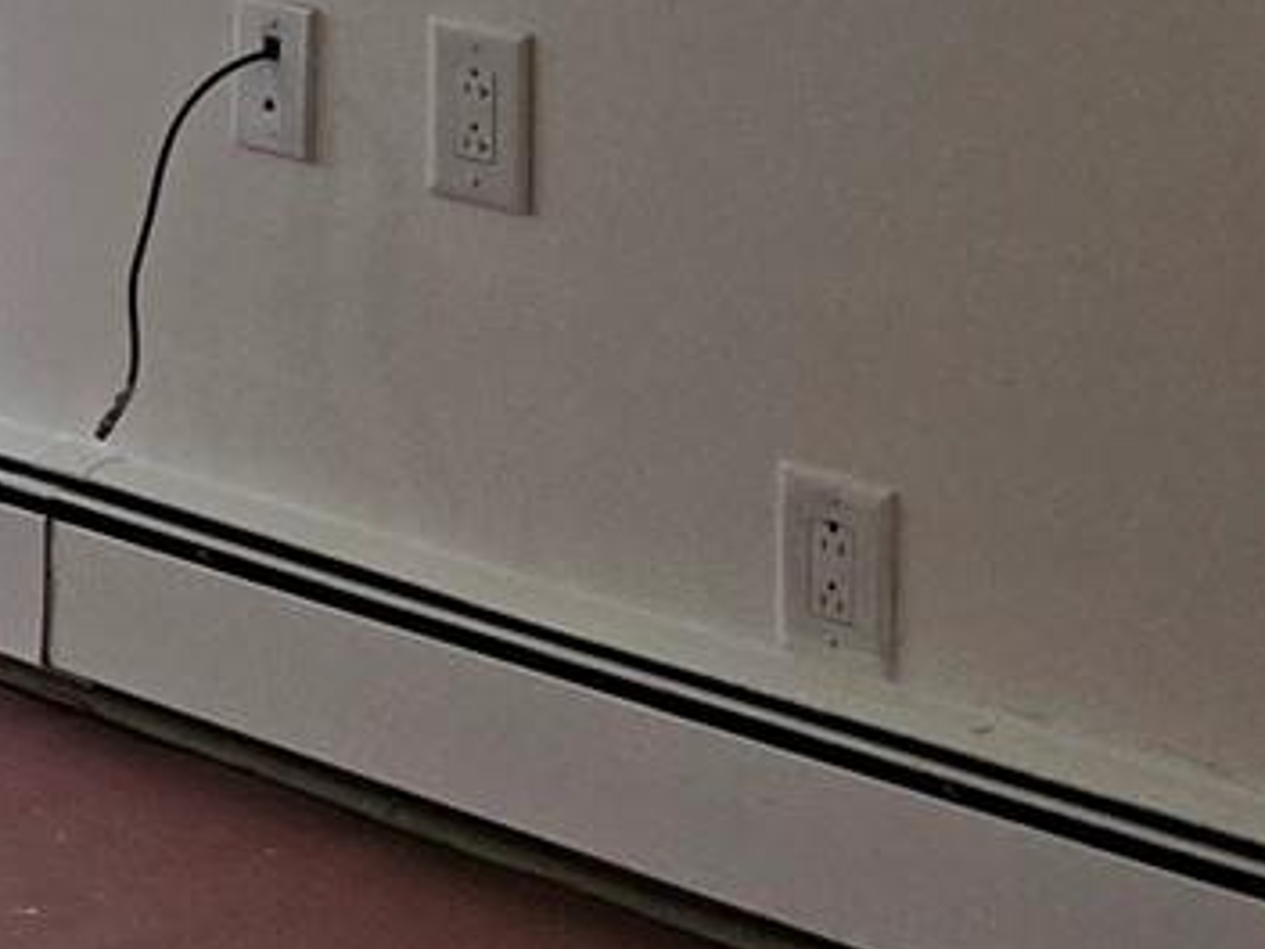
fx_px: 4897
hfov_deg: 13.1
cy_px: -705
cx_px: -1103
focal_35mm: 134
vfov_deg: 10.5
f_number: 1.7
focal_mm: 6.3
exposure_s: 1/120
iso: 250
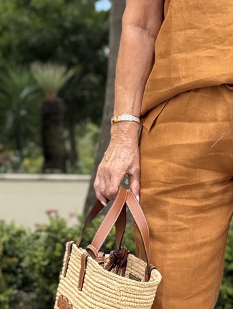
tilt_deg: +3.5
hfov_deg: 10.2
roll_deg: -0.7
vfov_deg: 13.6
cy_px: 149
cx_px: 202
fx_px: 1300
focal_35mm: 145
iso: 100
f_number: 1.78
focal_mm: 6.76
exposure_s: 1/2088
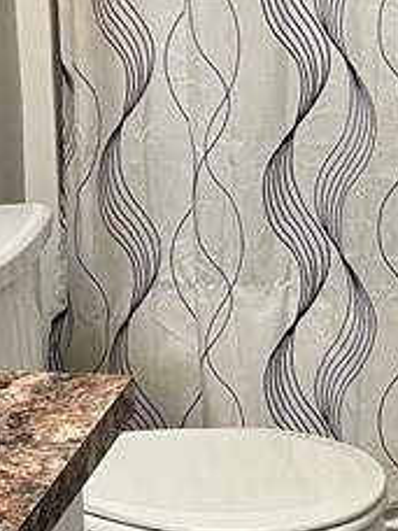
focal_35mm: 117
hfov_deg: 12.6
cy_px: 217
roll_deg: +0.0
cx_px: 333
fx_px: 1794
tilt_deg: -14.4
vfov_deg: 16.8
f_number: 1.5
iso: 160
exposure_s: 1/60
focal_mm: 5.7
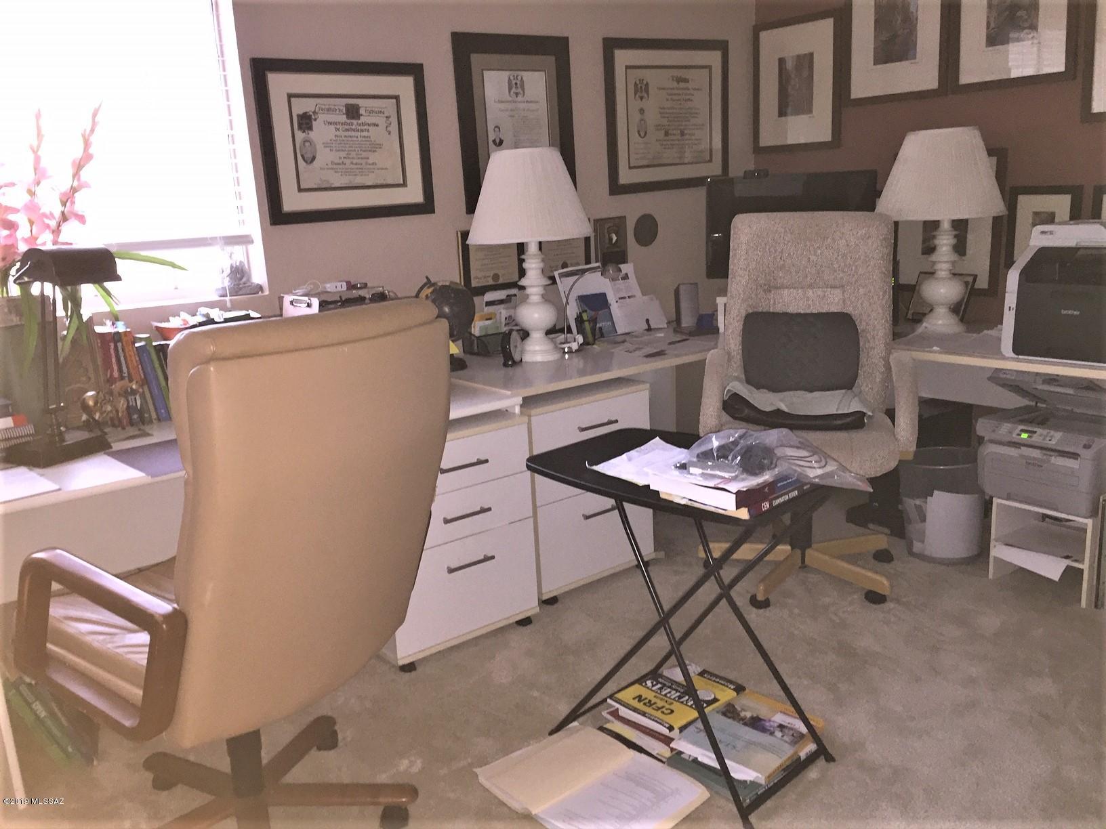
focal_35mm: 29
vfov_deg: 48.2
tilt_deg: -13.5
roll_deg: +2.5
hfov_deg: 61.7
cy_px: 414
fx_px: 927
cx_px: 553
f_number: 2.2
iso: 160
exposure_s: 1/16
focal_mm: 4.15
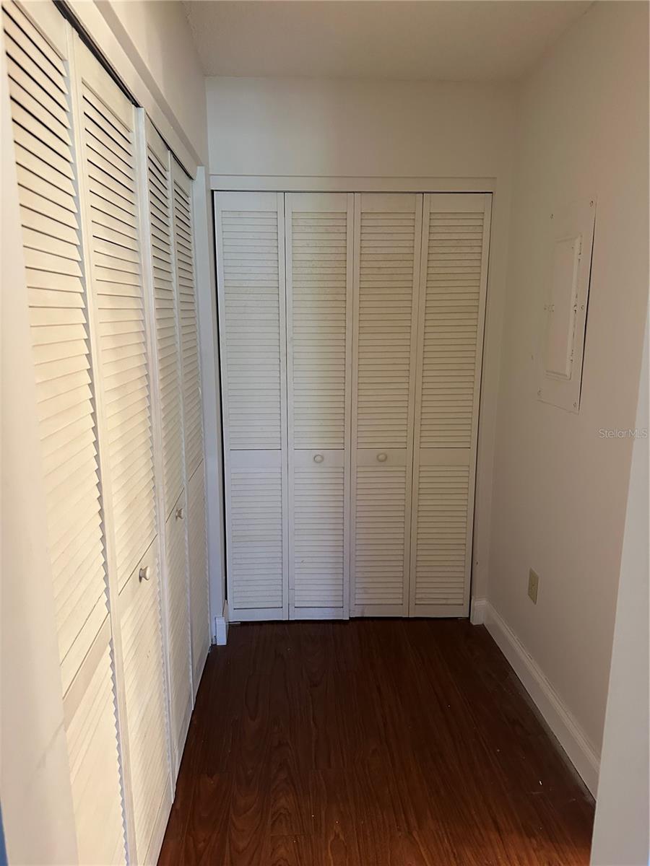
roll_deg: -1.4
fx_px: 601
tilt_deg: -11.8
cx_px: 325
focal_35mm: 24
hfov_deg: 56.8
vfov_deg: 71.6
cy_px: 433
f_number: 1.78
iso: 640
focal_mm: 6.86
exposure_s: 1/60
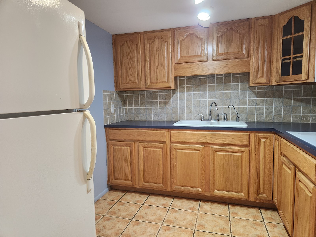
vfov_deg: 58.9
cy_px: 118
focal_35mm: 23
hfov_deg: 73.9
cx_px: 158
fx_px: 210
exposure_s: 1/120
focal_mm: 5.4
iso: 250
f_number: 1.8
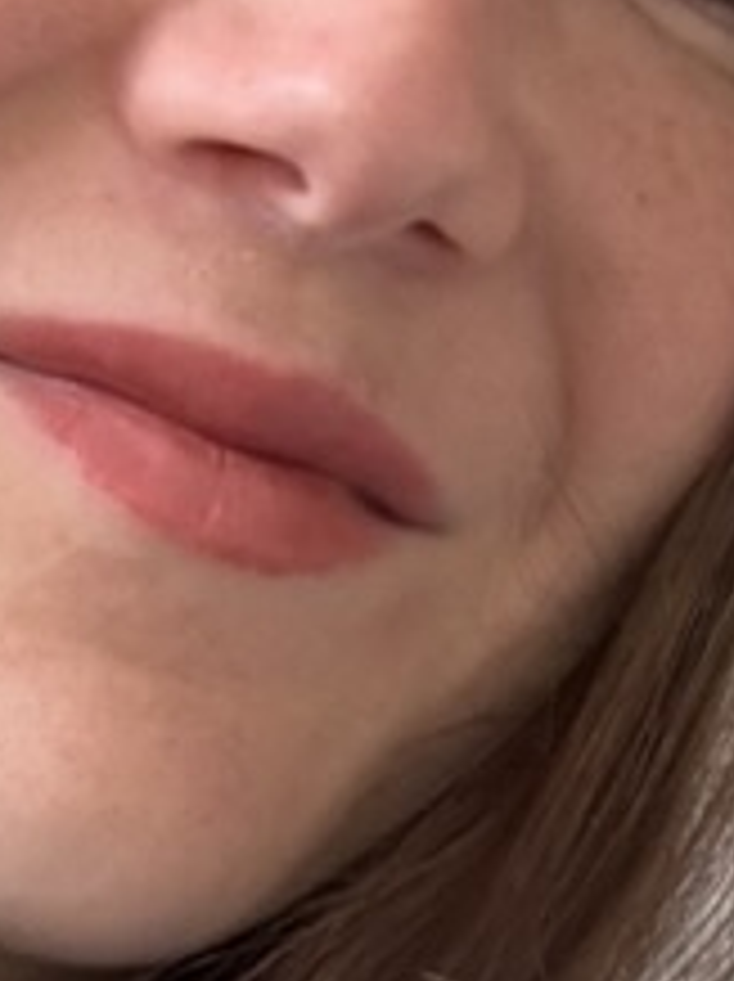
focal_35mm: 141
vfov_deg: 13.2
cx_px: 41
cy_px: 1494
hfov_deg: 10.4
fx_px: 3994
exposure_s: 1/60
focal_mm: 2.69
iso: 200
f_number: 1.9
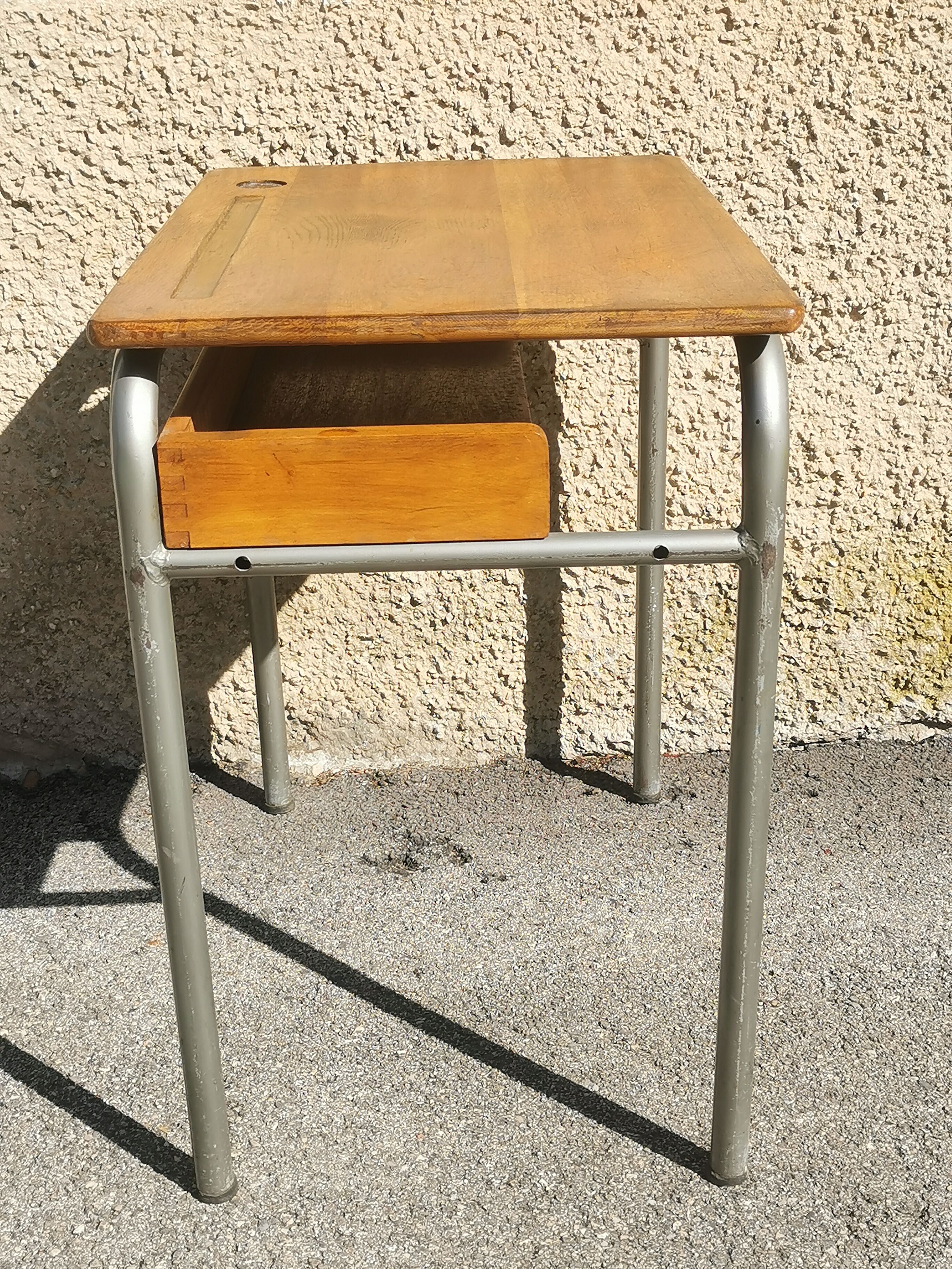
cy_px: 634
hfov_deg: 30.9
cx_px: 476
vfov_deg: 40.4
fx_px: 1723
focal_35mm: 47
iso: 50
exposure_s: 1/2639
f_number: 1.8
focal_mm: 5.58
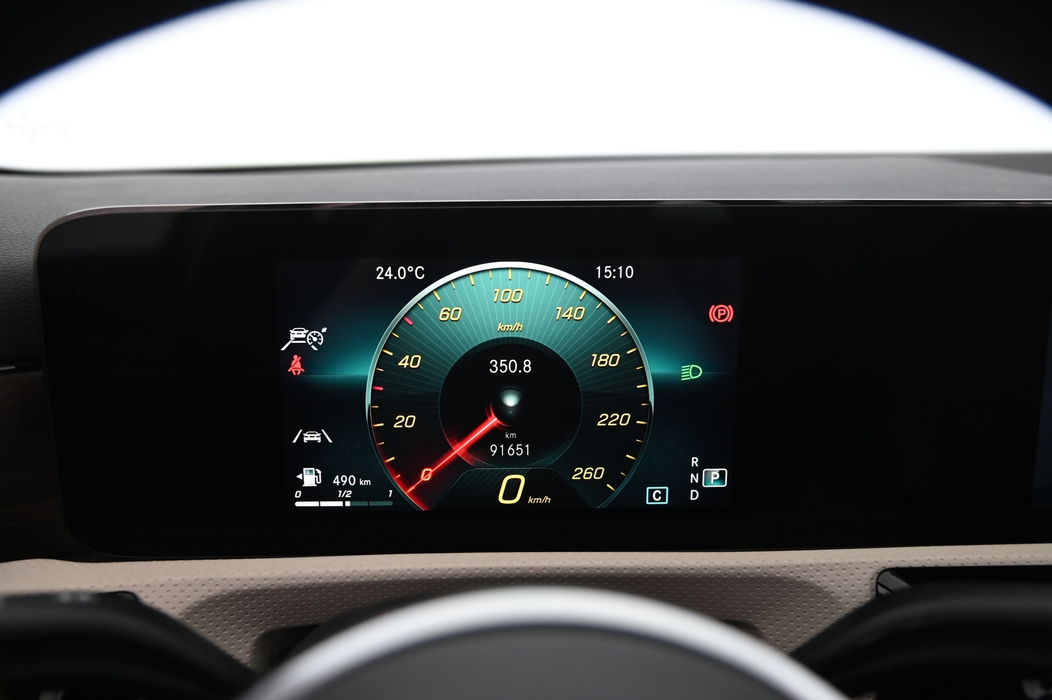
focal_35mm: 32
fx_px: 934
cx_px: 526
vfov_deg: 41.1
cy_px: 350
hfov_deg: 58.8
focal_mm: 32
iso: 1250
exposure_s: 1/20
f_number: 4
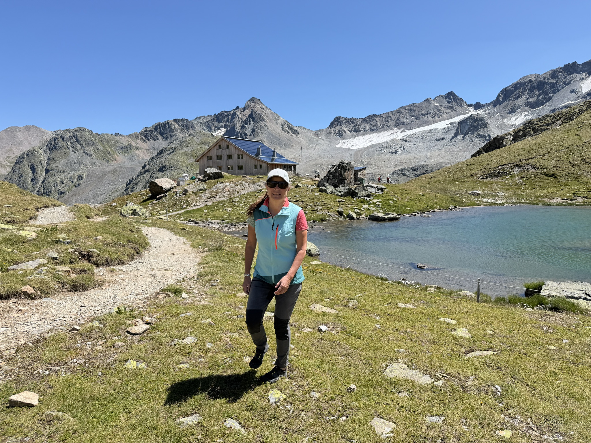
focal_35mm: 24
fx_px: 410
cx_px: 296
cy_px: 222
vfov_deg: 56.8
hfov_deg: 71.6
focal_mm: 6.76
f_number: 1.78
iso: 80
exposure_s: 1/4405
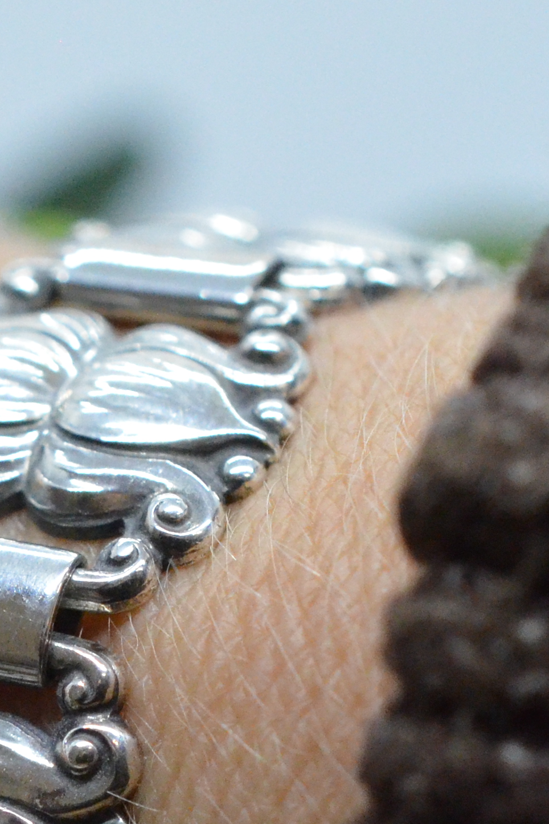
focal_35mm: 204
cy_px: 908
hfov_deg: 6.7
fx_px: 4668
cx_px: -51
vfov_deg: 10.0
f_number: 6.3
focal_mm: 40
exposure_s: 1/1000
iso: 4000
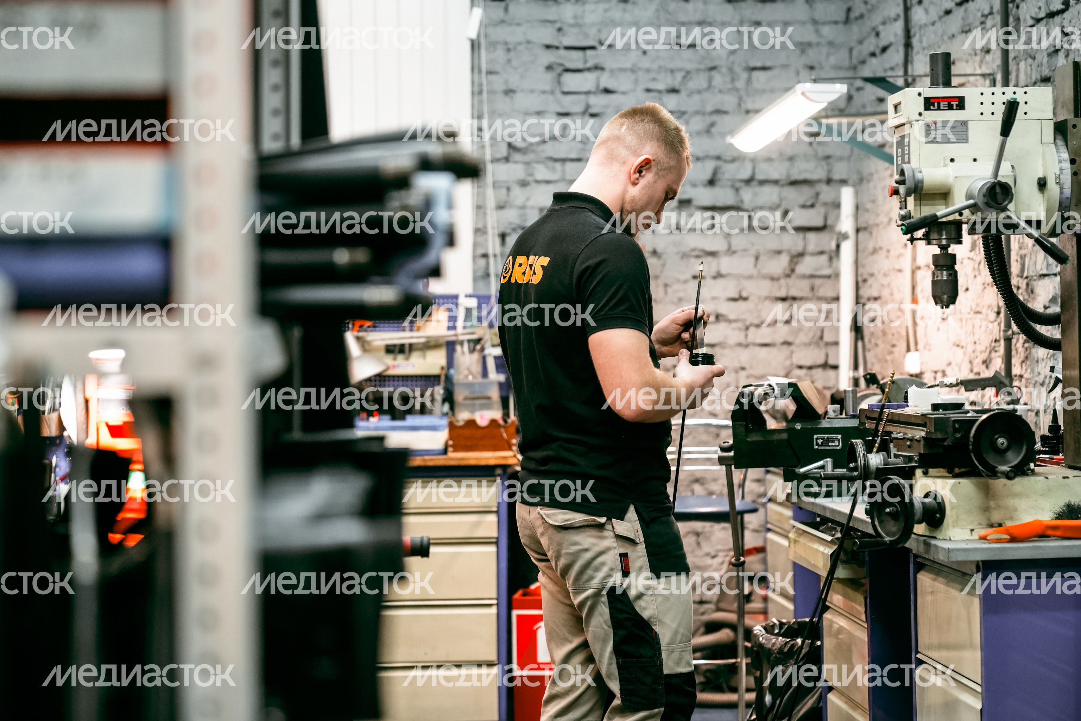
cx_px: 540
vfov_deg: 19.5
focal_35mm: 70
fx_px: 2102
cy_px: 360
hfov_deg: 28.8
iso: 2000
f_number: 2.8
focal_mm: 70
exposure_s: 1/160
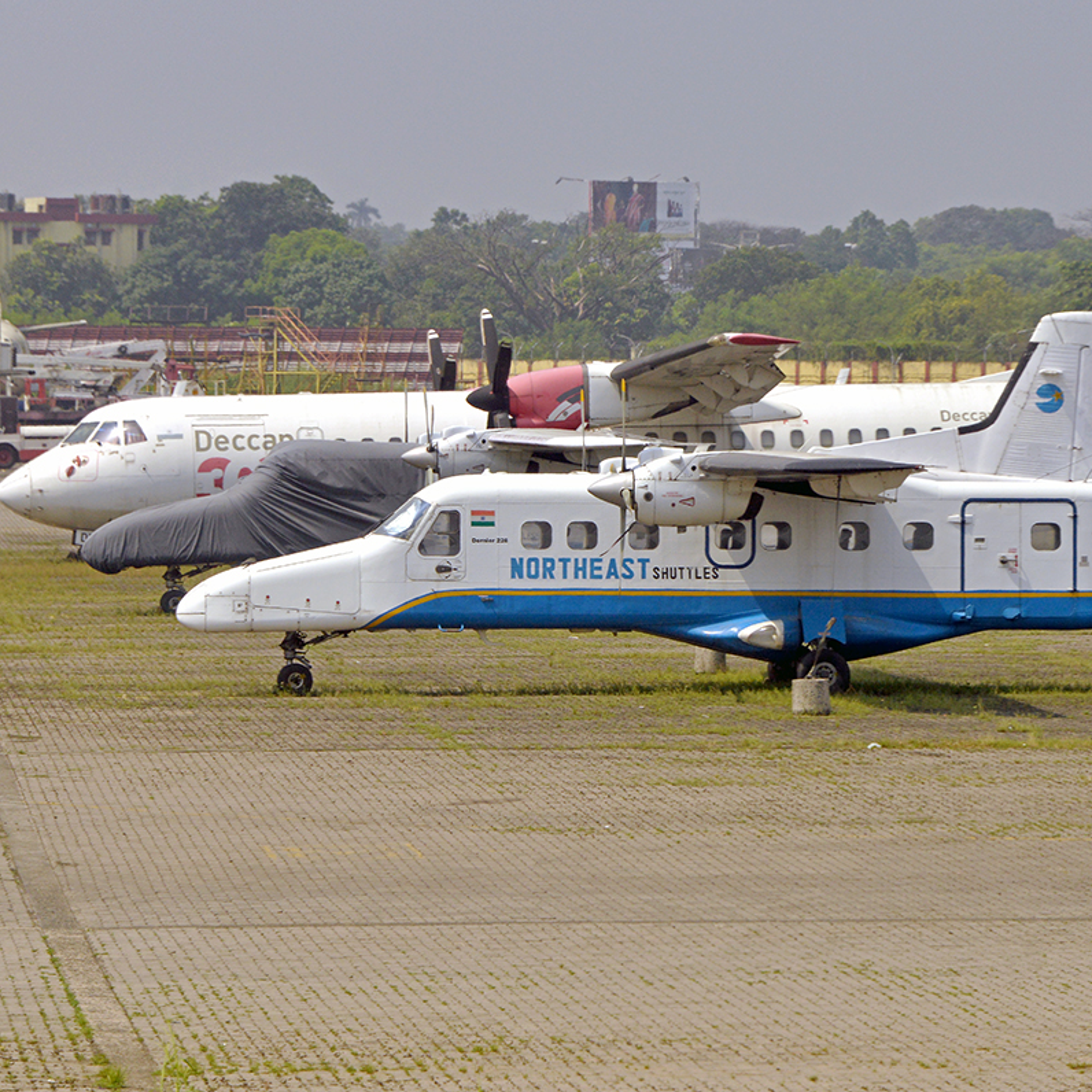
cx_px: 782
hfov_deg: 8.0
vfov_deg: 8.0
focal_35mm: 218
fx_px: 7780
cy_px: 545
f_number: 8
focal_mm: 170
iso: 320
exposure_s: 1/640
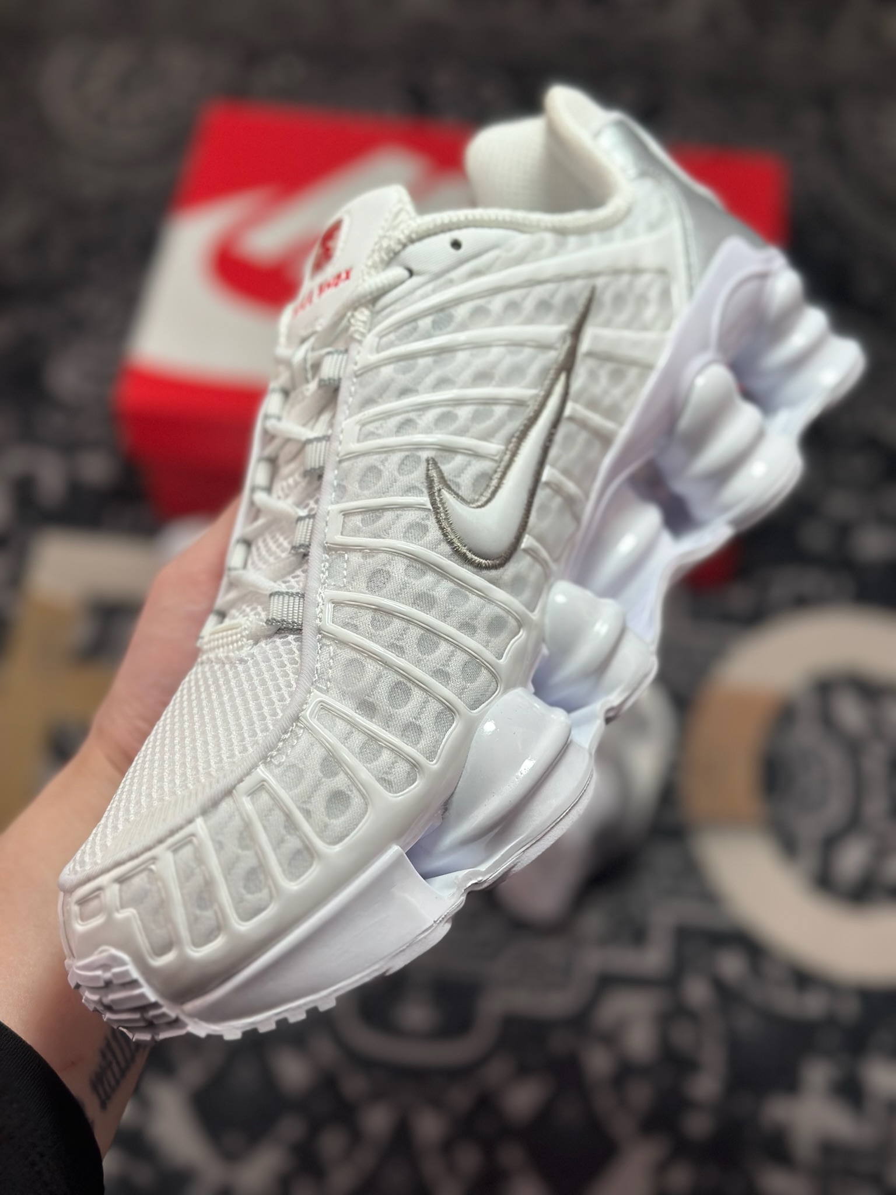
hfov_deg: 30.3
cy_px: 598
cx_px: 448
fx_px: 1657
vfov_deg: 39.7
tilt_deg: -58.0
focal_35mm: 48
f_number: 1.78
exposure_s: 1/2252
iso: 100
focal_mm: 6.86
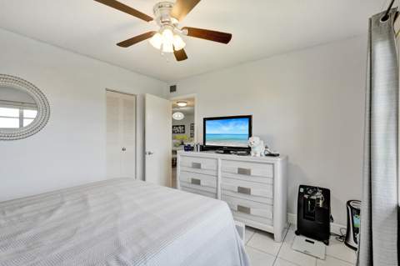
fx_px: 178
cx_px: 200
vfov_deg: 73.6
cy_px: 133
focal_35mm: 16
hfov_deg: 96.8
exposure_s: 1/100
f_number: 8
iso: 1600
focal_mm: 16
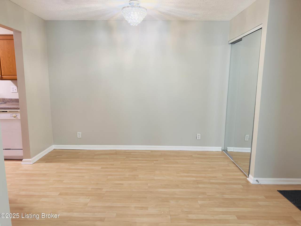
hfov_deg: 71.6
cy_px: 113
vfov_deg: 56.8
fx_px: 209
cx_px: 150
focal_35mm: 24
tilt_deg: -8.1
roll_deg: -0.4
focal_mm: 6.76
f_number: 1.78
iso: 320
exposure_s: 1/120
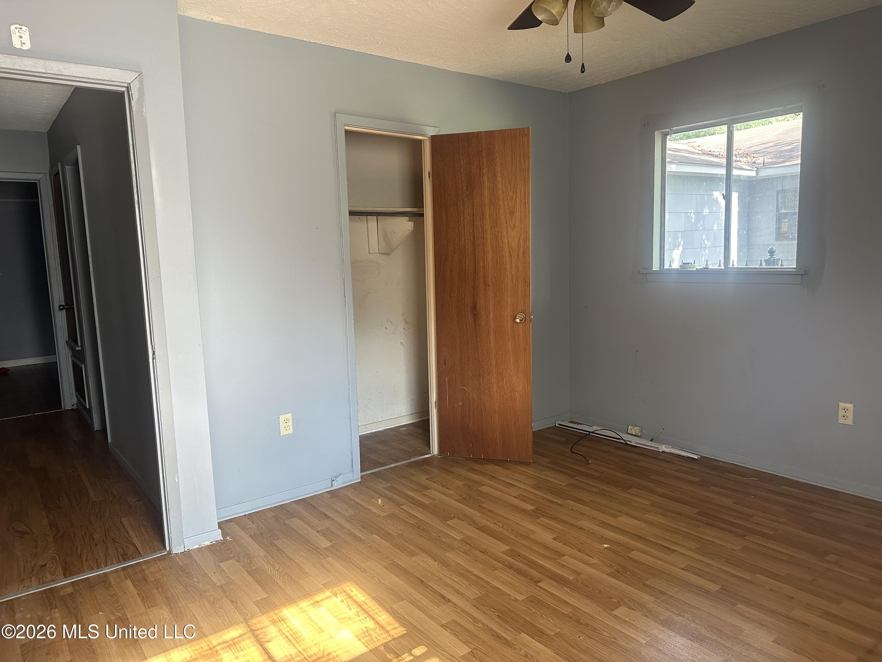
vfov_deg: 56.8
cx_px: 441
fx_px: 612
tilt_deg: -5.6
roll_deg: +1.2
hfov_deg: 71.6
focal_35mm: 24
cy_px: 331
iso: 200
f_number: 1.78
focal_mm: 6.86
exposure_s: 1/121
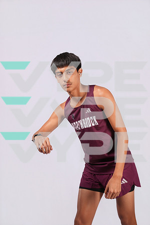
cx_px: 75
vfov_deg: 45.4
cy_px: 112
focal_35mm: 43
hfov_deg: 31.2
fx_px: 269
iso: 160
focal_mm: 43
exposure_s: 1/125
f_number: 5.6
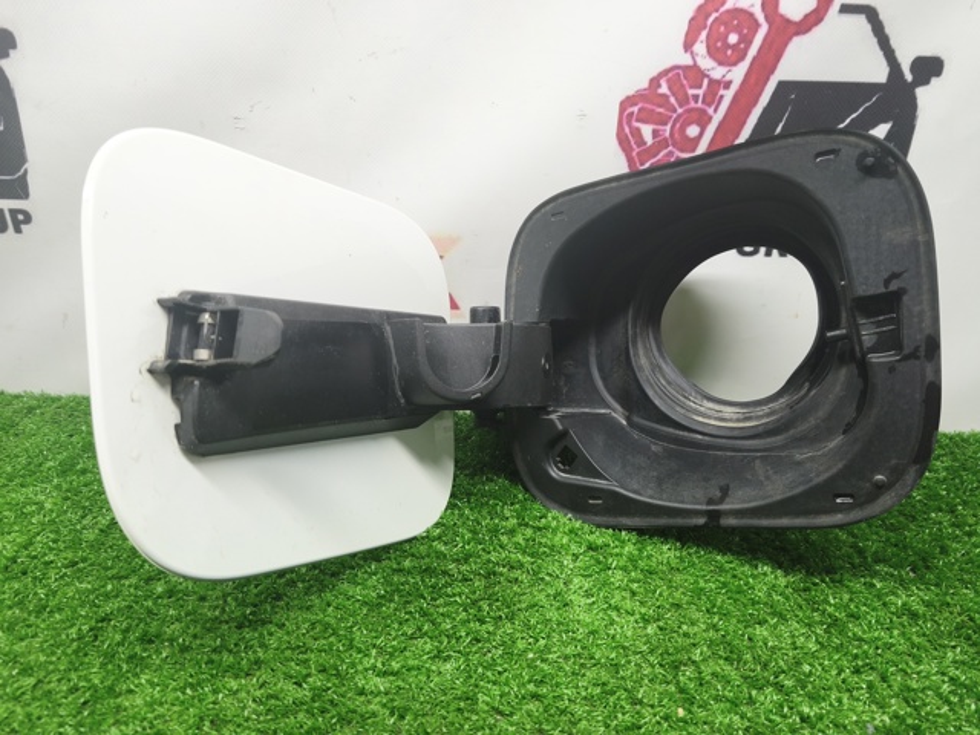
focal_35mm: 23
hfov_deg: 73.9
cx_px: 490
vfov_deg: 58.9
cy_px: 368
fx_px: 651
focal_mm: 5.35
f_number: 1.7
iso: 250
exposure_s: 1/100
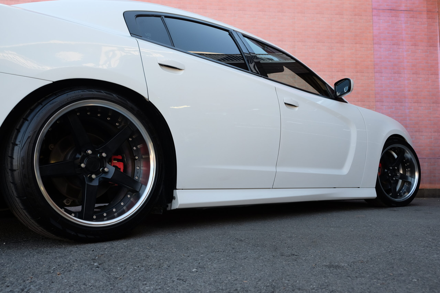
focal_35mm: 31
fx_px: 379
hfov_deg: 60.3
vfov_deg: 42.3
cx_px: 220
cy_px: 146
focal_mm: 20.5
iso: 400
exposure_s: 1/140
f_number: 5.6
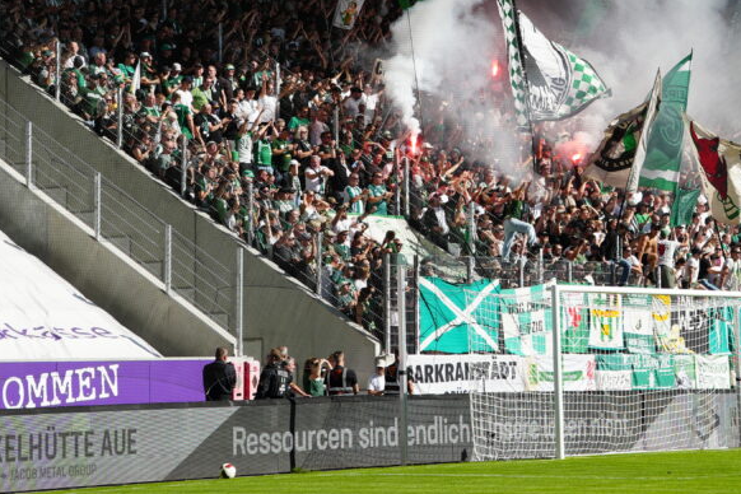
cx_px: 525
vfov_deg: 10.4
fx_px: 2717
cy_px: 108
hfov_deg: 15.5
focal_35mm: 132
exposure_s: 1/500
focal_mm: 50
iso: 100
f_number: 5.6
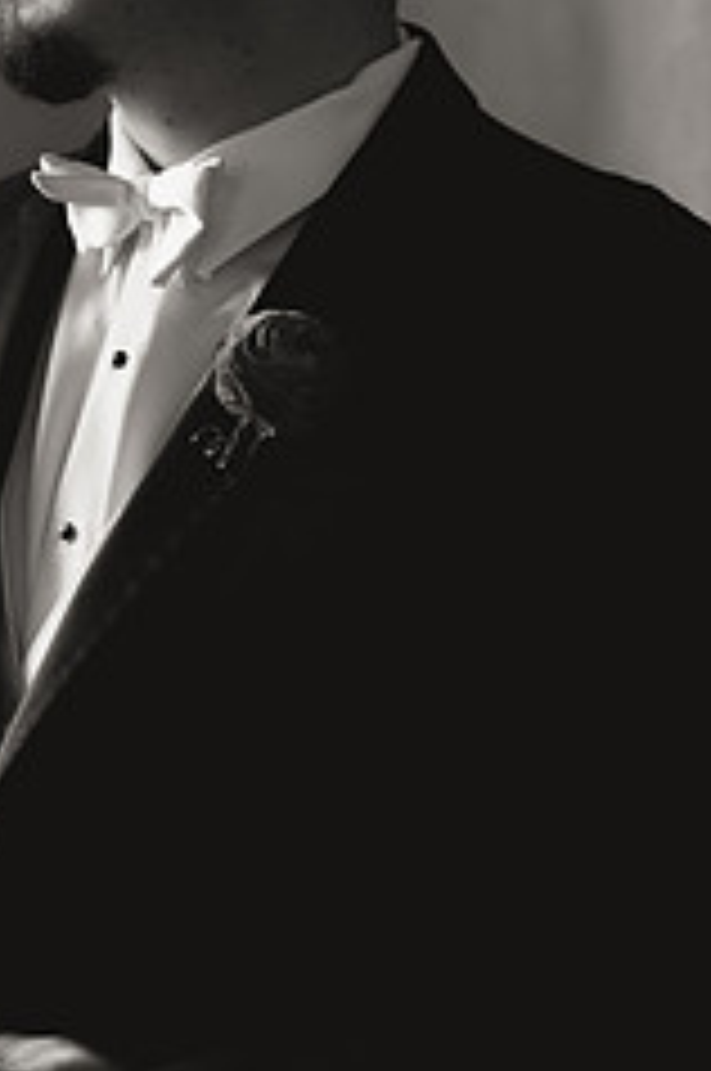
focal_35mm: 161
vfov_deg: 12.8
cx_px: 212
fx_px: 4783
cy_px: 504
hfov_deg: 8.5
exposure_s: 1/200
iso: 800
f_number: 2.2
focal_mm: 85
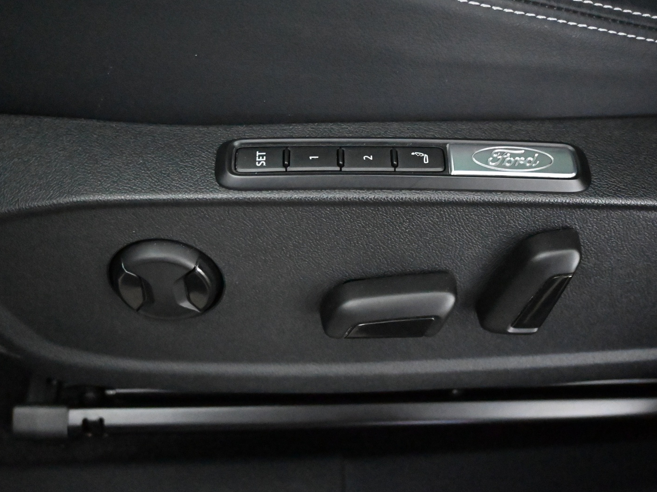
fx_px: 759
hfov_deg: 46.8
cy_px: 252
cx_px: 348
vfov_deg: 35.9
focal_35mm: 40
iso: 20000
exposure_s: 1/40
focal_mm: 24
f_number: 4.2
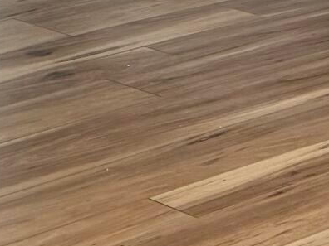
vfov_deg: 7.4
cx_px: 171
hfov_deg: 10.9
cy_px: -413
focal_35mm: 182
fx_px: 1730
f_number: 1.78
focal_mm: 6.76
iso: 200
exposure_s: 1/60
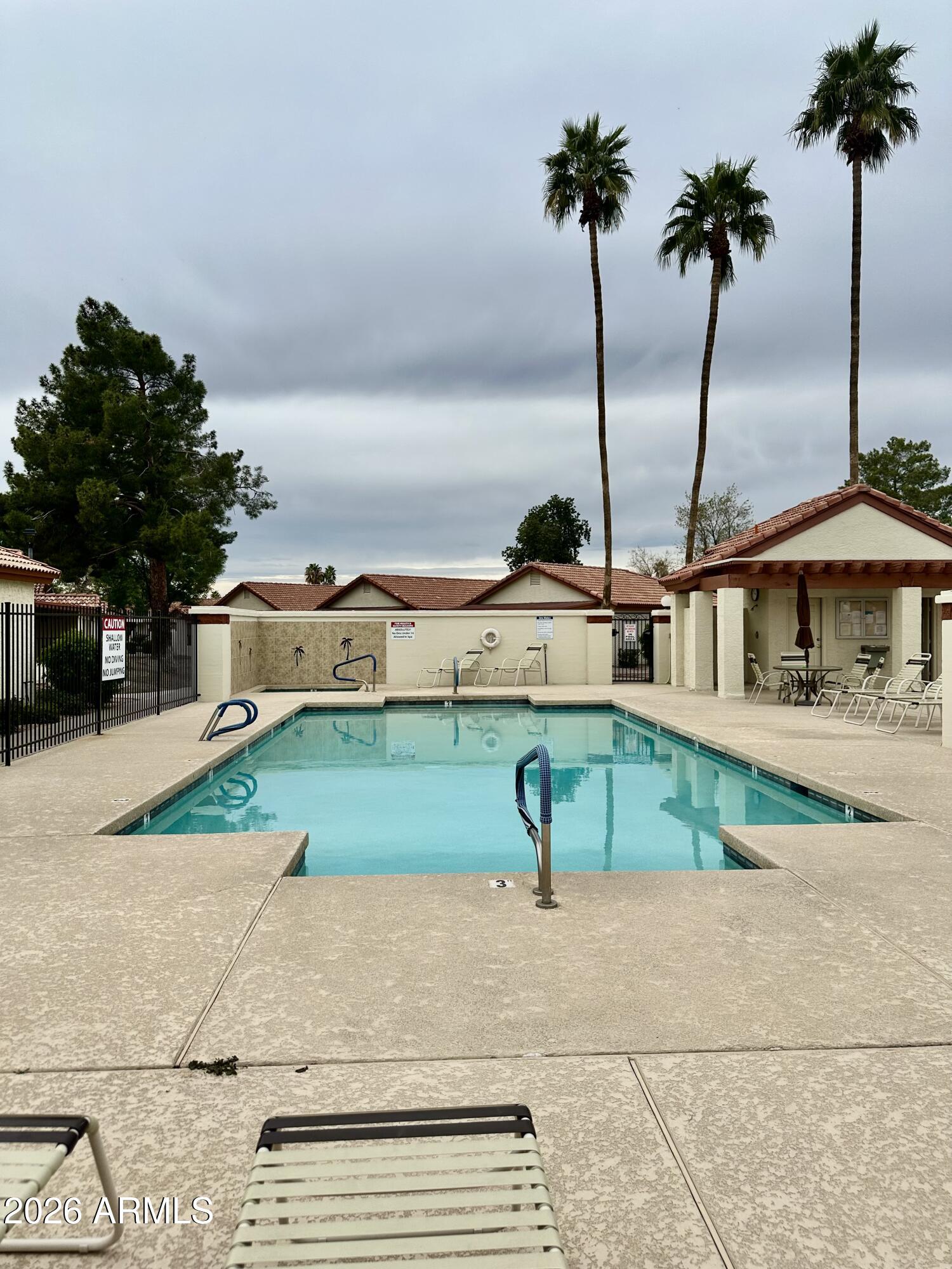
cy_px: 634
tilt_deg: +0.7
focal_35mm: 24
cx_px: 476
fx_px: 880
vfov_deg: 71.6
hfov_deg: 56.8
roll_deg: -0.3
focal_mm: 6.86
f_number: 1.78
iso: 80
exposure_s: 1/3058
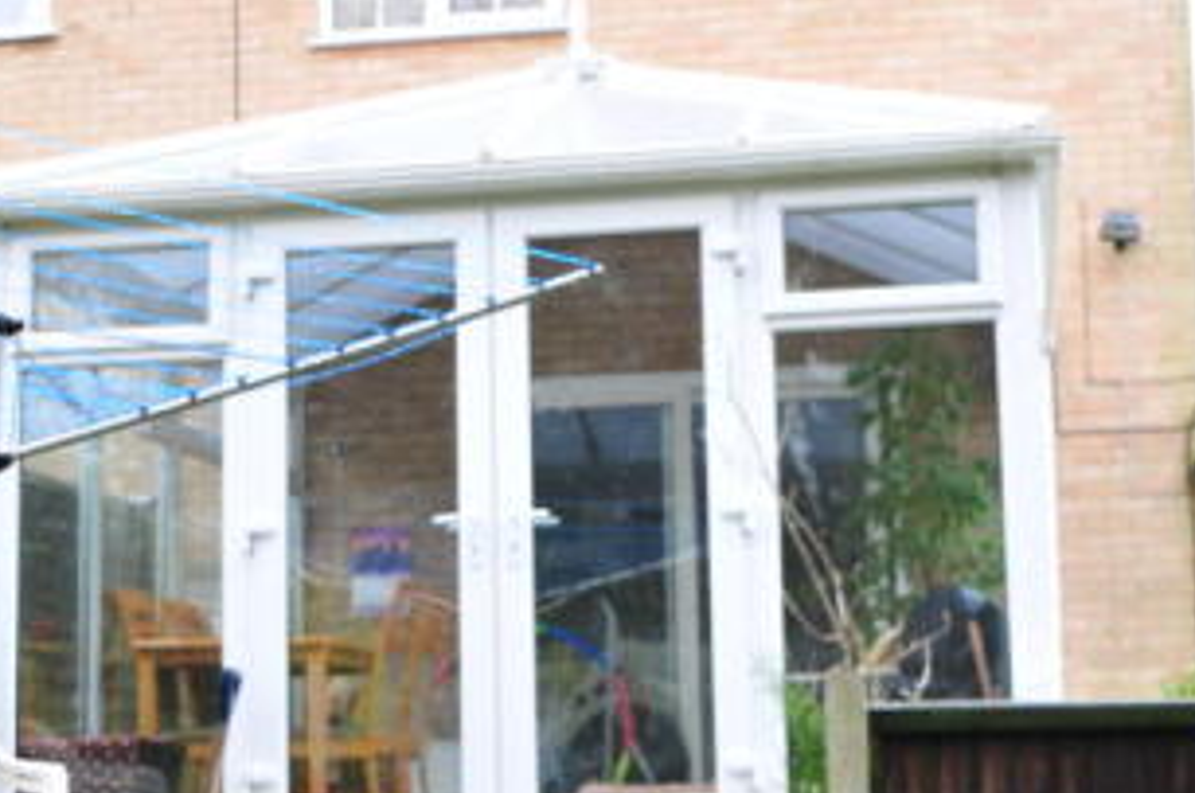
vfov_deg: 18.3
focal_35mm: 74
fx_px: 2455
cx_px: 629
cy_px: 410
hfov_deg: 27.4
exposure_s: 1/60
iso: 200
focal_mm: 23
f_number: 4
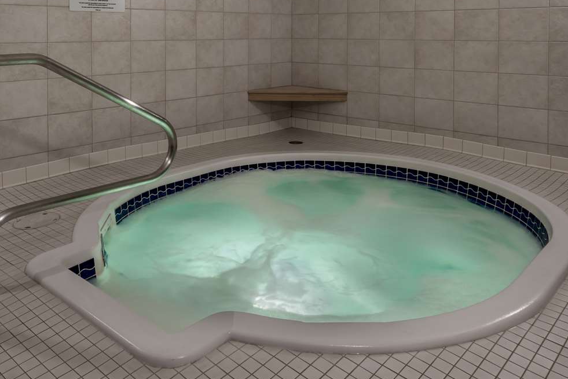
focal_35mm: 26
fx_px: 410
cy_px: 106
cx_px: 230
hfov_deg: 68.7
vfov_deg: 48.1
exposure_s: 1/10
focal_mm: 17
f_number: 11
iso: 320
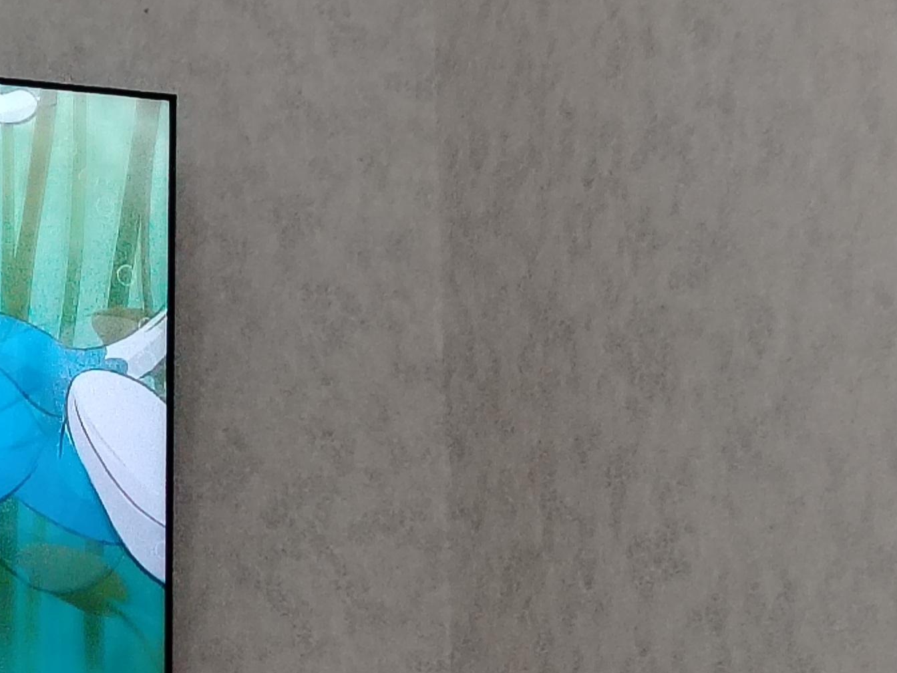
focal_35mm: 143
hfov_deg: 13.3
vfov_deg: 10.4
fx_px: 3705
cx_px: -251
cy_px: 182
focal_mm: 5.25
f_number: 1.75
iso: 1573
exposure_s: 1/120
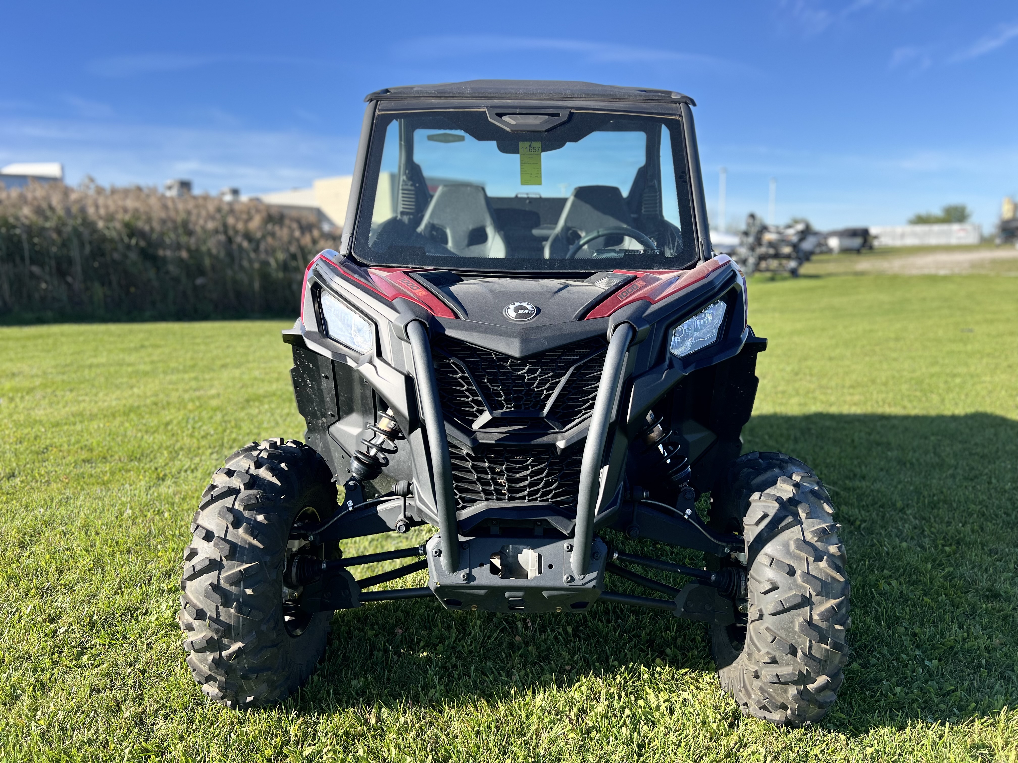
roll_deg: +2.2
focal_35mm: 26
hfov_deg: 67.3
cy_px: 382
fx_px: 765
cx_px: 509
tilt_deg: -9.1
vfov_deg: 53.1
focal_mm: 5.7
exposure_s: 1/1808
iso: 50
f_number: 1.5
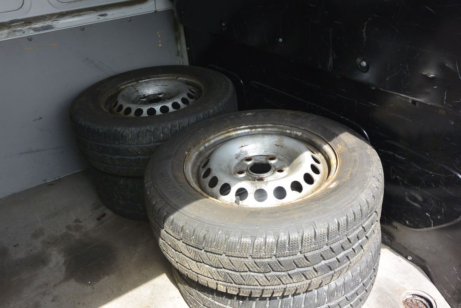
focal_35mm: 31
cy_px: 154
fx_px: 397
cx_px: 230
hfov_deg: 60.3
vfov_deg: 42.3
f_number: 4
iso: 160
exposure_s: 1/320
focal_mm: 11.8
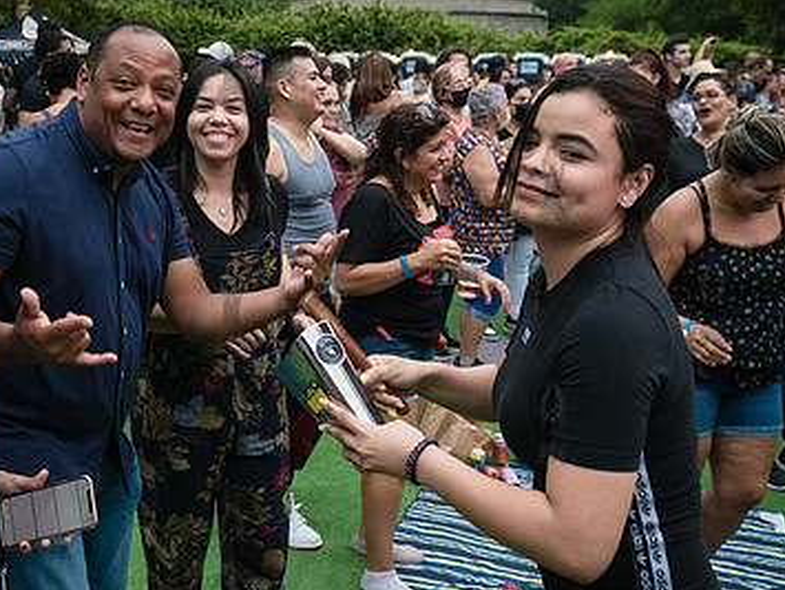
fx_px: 1022
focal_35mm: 45
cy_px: 274
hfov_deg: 41.2
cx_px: 228
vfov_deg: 32.2
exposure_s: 1/125
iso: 3200
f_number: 4
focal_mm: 24
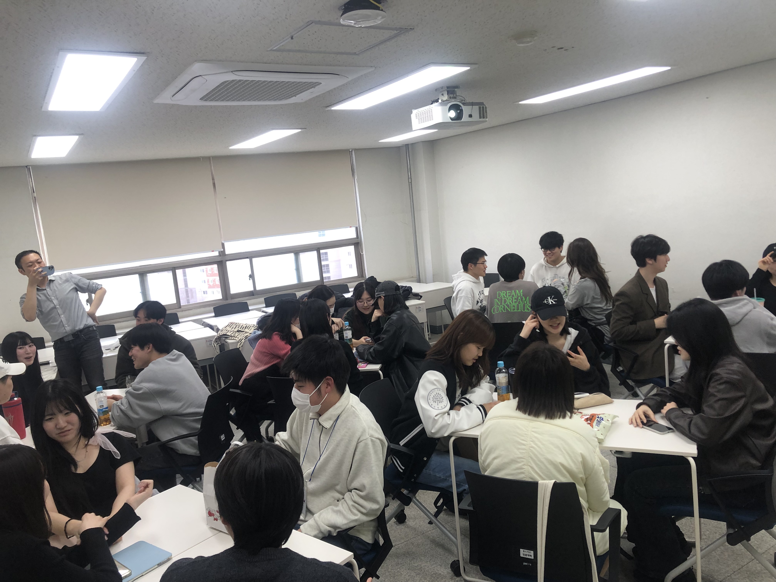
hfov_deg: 63.4
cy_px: 291
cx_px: 388
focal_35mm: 28
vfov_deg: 49.7
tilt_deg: -7.4
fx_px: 628
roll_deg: +5.8
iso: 25
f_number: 1.8
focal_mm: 3.99
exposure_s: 1/40
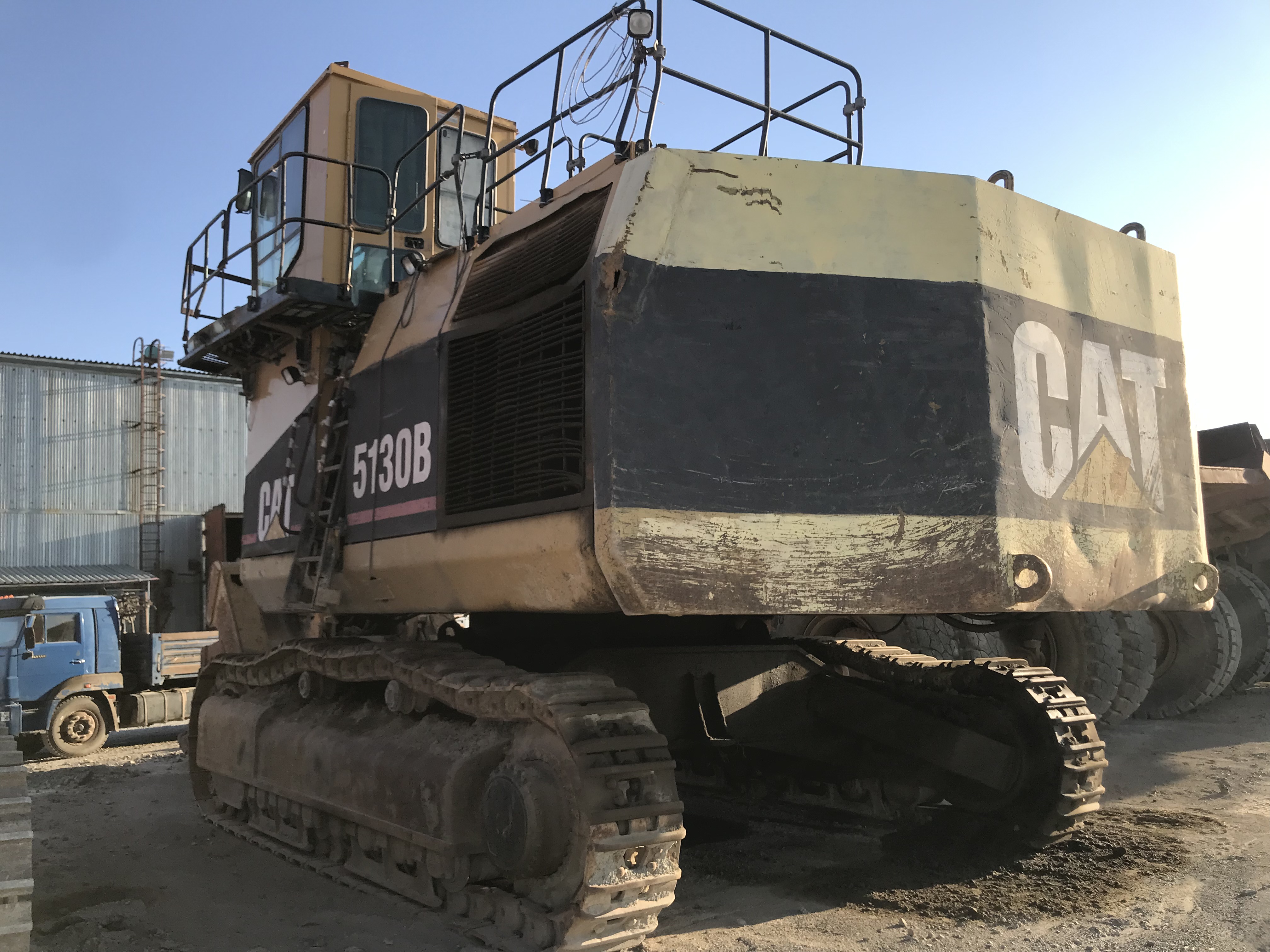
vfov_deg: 49.7
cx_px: 635
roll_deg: +4.8
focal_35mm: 28
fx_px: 1027
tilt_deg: +8.9
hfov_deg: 63.4
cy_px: 476
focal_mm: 3.99
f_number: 1.8
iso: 20
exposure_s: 1/939
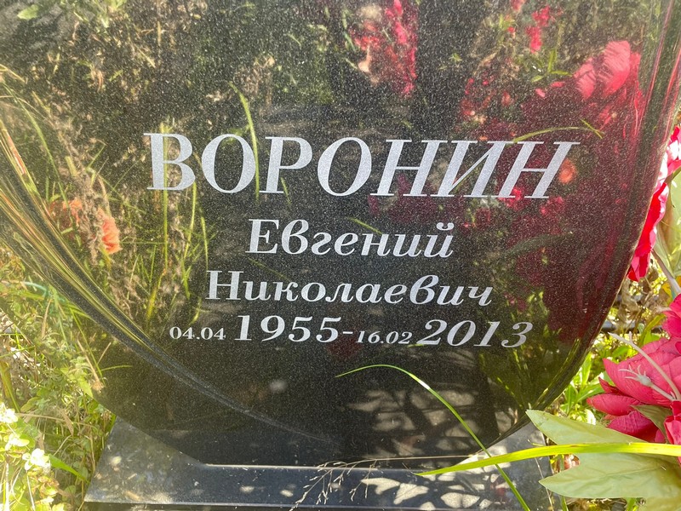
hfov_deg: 67.3
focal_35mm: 26
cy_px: 256
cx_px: 340
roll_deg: +2.1
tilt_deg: -42.0
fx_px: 511
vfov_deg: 53.1
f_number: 1.6
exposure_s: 1/121
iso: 64
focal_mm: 4.2
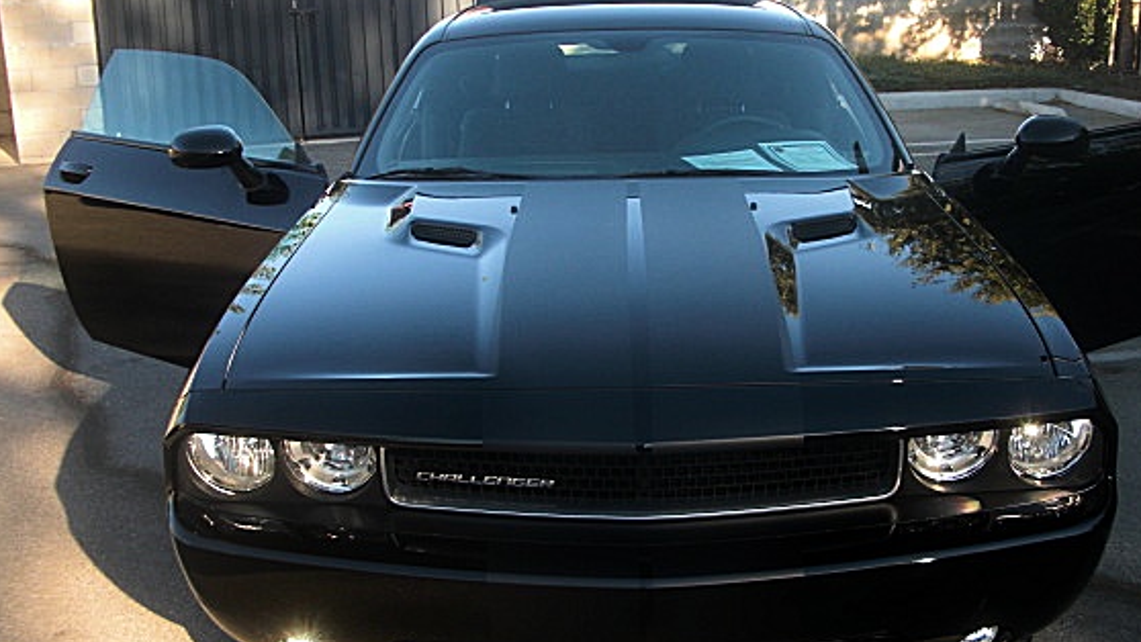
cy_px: 305
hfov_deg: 45.4
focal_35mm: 45
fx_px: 1362
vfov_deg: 26.5
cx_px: 646
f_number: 2.8
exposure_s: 1/125
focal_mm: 6.3
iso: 50
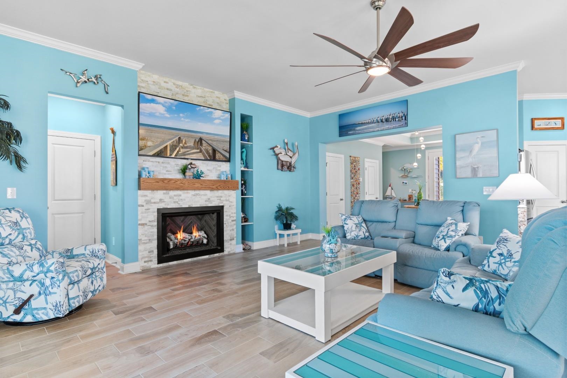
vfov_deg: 64.6
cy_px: 189
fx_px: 299
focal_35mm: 19
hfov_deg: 86.9
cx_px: 284
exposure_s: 1/4
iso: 100
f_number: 4.8
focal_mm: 13
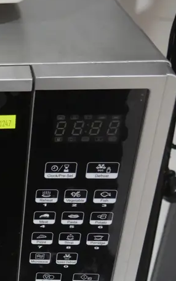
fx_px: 583
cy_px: 188
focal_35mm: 76
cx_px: -131
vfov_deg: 27.0
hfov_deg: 15.1
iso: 640
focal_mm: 16
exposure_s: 1/60
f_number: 3.6
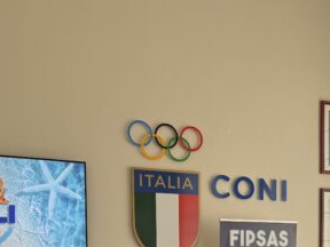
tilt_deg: -1.0
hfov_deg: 29.9
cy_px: 282
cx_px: 235
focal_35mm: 64
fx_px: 610
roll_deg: +0.8
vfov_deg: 21.6
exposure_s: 1/121
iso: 100
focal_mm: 6.76
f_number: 1.78
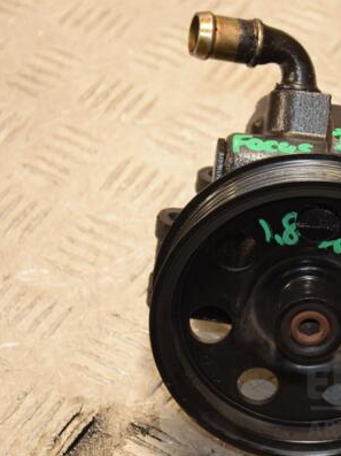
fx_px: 1894
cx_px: 286
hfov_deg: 10.2
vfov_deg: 13.7
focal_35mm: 144
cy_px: 229
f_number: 5.3
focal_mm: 66
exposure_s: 1/125
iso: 800
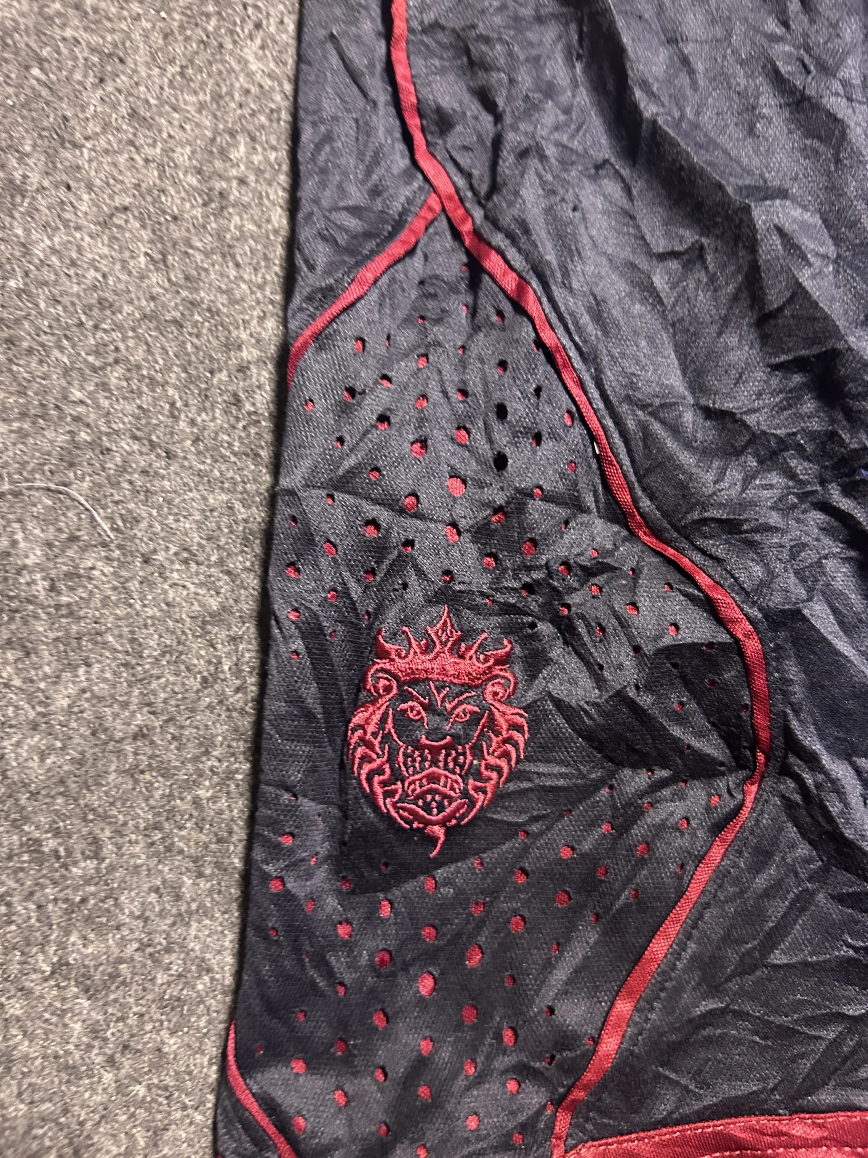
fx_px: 869
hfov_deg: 53.1
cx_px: 434
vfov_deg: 67.3
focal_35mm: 26
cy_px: 579
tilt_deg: -61.6
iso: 500
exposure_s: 1/33
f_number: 1.5
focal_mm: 5.7
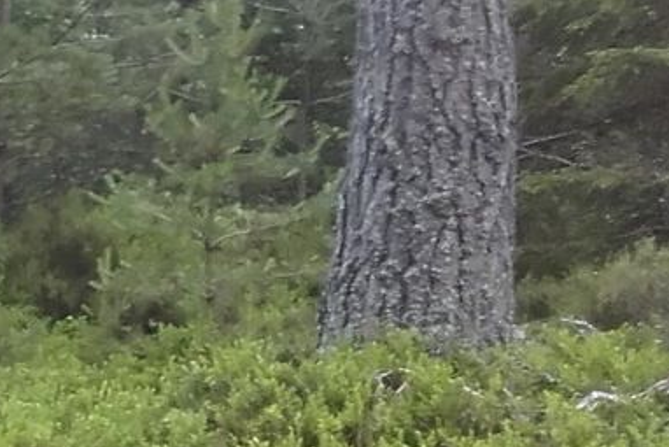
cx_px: -608
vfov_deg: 10.1
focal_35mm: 135
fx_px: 2510
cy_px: 461
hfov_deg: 13.4
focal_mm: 3.31
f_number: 2.2
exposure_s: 1/20
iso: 110
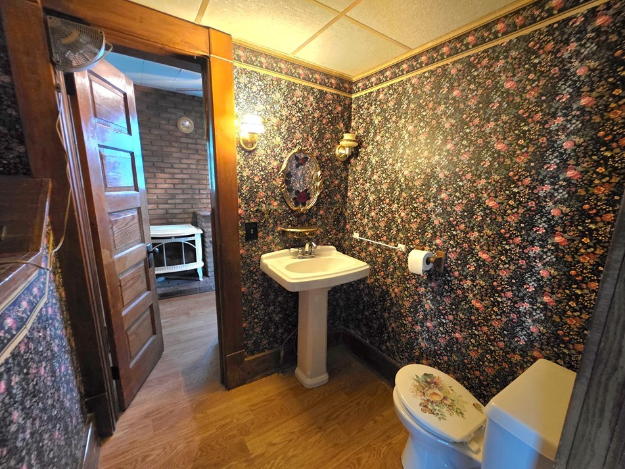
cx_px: 323
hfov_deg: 102.0
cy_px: 241
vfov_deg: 85.6
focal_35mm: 14
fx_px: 253
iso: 1000
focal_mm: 2.2
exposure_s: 1/30
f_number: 1.9
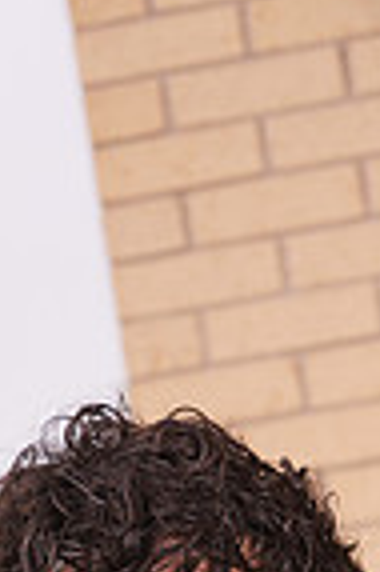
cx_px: 162
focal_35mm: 284
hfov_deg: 4.8
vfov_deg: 7.0
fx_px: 4507
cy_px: 1128
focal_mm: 70
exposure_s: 1/200
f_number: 6.3
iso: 100
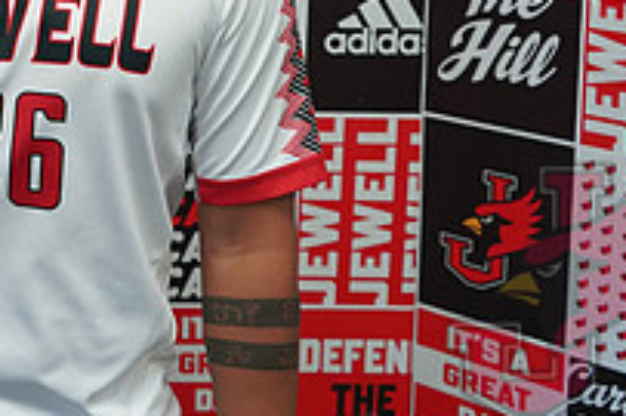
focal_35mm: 80
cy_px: -79
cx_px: -89
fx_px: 1390
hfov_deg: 23.6
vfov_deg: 16.4
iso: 1000
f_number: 4
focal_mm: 28
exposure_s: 1/160
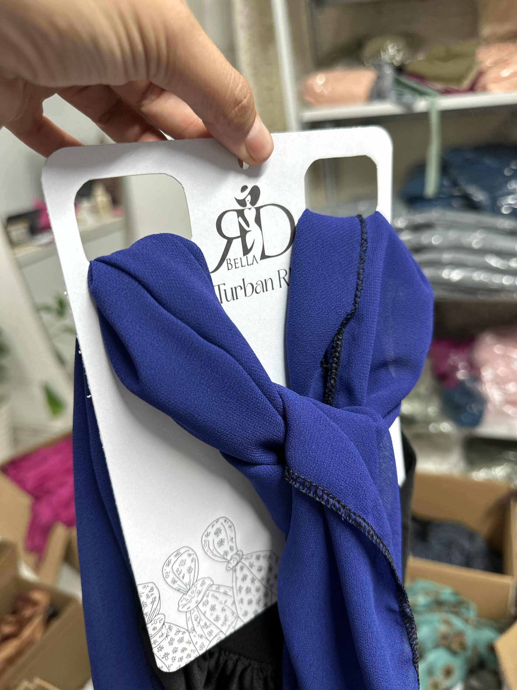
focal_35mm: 24
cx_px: 258
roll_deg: +3.6
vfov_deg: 71.6
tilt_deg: -20.6
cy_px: 345
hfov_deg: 56.8
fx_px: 478
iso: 160
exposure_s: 1/100
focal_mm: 6.86
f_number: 1.78
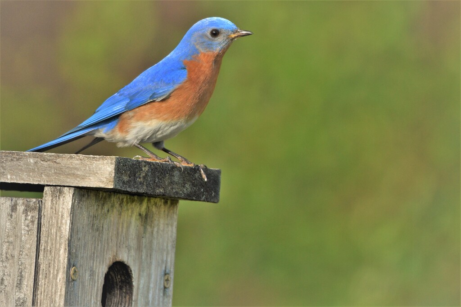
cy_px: 154
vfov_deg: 2.1
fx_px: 8320
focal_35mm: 650
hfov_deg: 3.2
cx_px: 230
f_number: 8
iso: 640
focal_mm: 650
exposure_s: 1/500
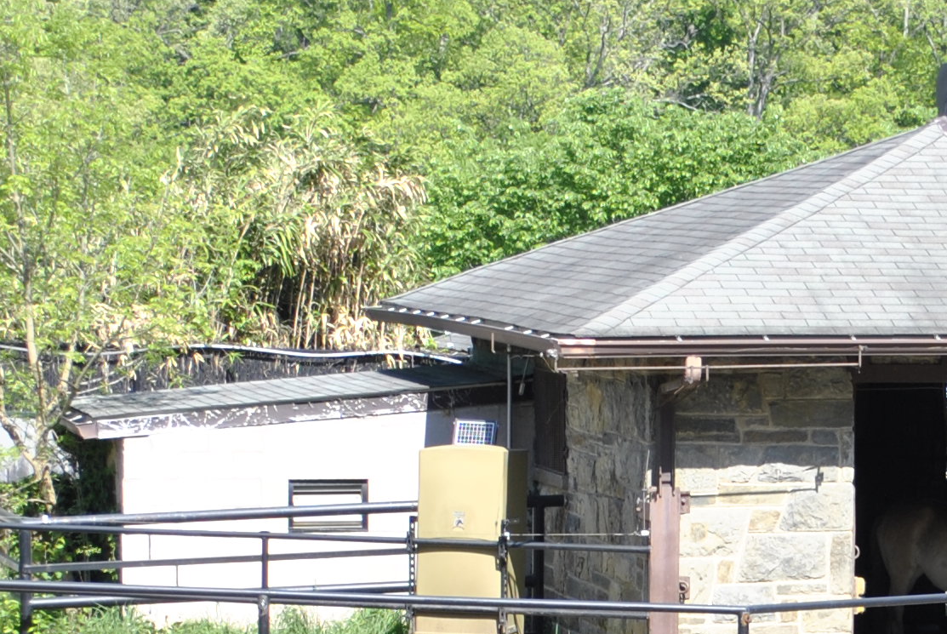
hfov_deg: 12.2
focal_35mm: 167
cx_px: 844
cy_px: 687
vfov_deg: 8.2
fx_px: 4398
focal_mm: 32
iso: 100
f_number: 4.8
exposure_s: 1/250
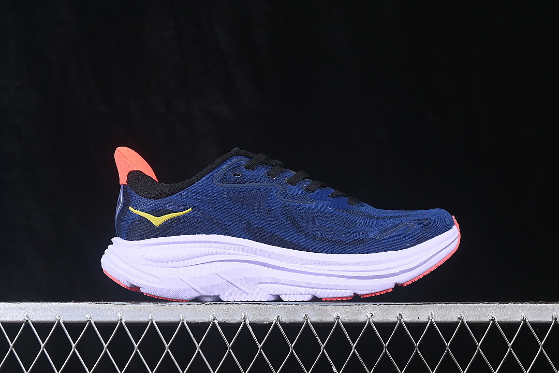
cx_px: 280
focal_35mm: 75
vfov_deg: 18.2
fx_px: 1164
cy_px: 186
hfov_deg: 27.0
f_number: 6.3
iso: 160
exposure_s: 1/60
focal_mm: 50
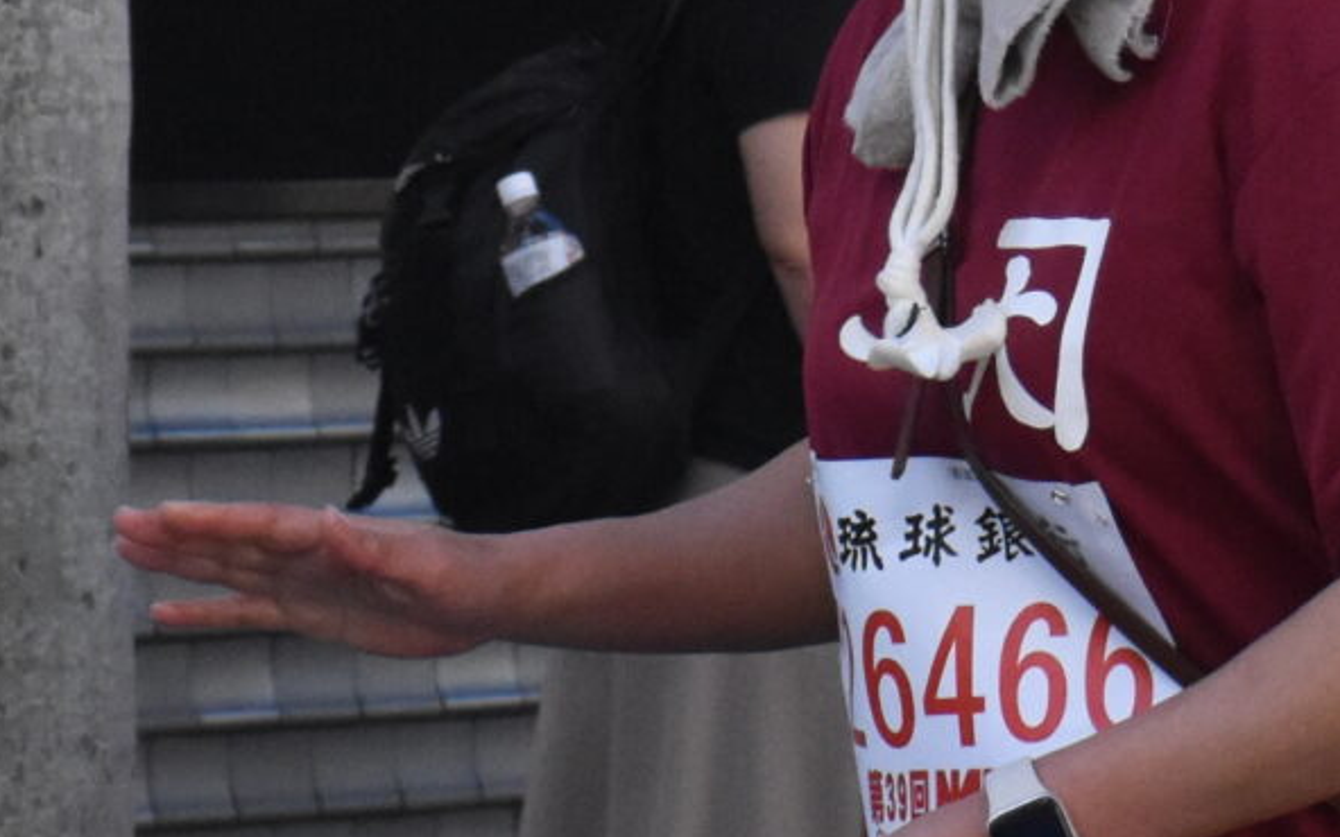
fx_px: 14498
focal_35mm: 397
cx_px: 2087
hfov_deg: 5.2
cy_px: -359
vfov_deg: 3.3
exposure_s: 1/1250
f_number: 10
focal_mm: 60
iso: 2500
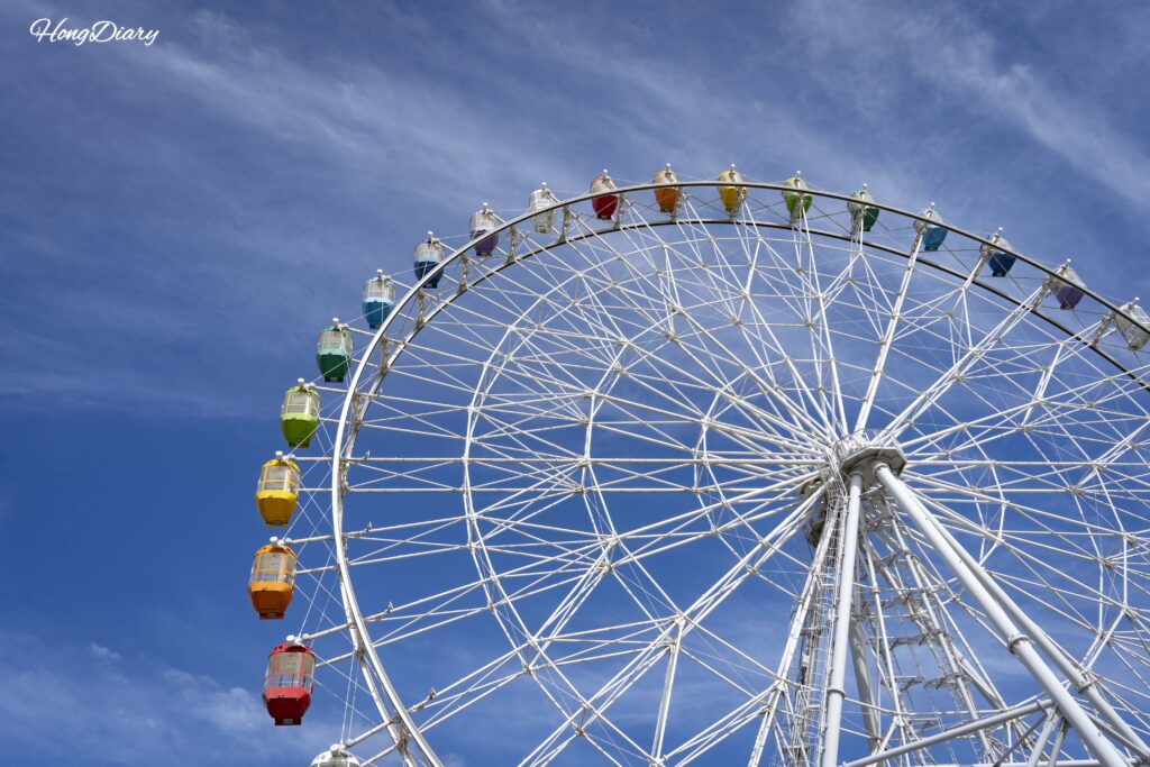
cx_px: 575
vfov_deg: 45.0
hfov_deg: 63.7
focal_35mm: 29
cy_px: 384
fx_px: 926
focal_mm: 29
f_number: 10
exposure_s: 1/250
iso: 100
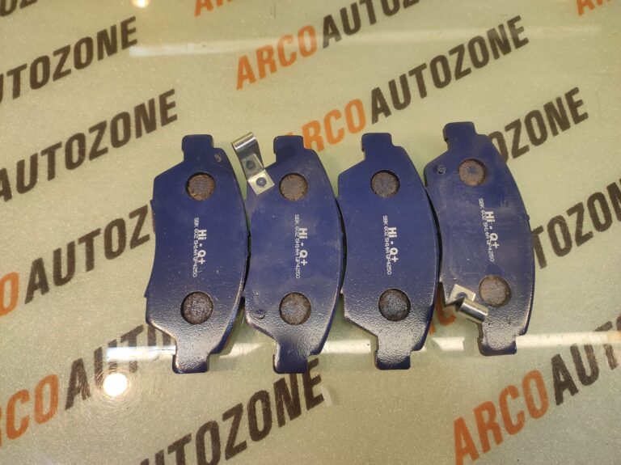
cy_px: 232
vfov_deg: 74.7
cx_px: 310
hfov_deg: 91.1
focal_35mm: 17
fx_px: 305
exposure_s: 1/33
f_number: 1.79
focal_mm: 4.74
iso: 109
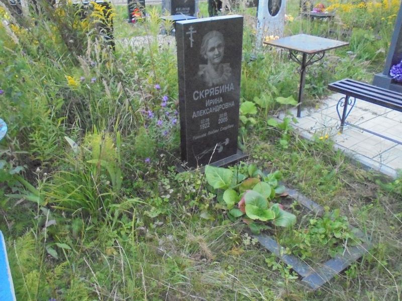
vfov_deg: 48.2
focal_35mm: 29
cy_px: 150
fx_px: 337
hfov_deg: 61.7
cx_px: 201
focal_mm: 5.3
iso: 1000
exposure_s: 1/100
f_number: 3.7
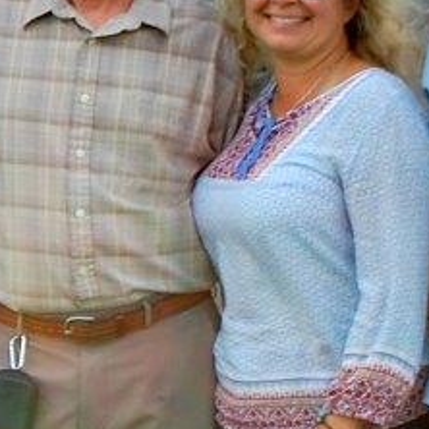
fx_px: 3617
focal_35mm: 258
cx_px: -427
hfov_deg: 6.6
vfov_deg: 6.8
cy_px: 176
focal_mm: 32
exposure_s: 1/200
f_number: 7.1
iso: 200
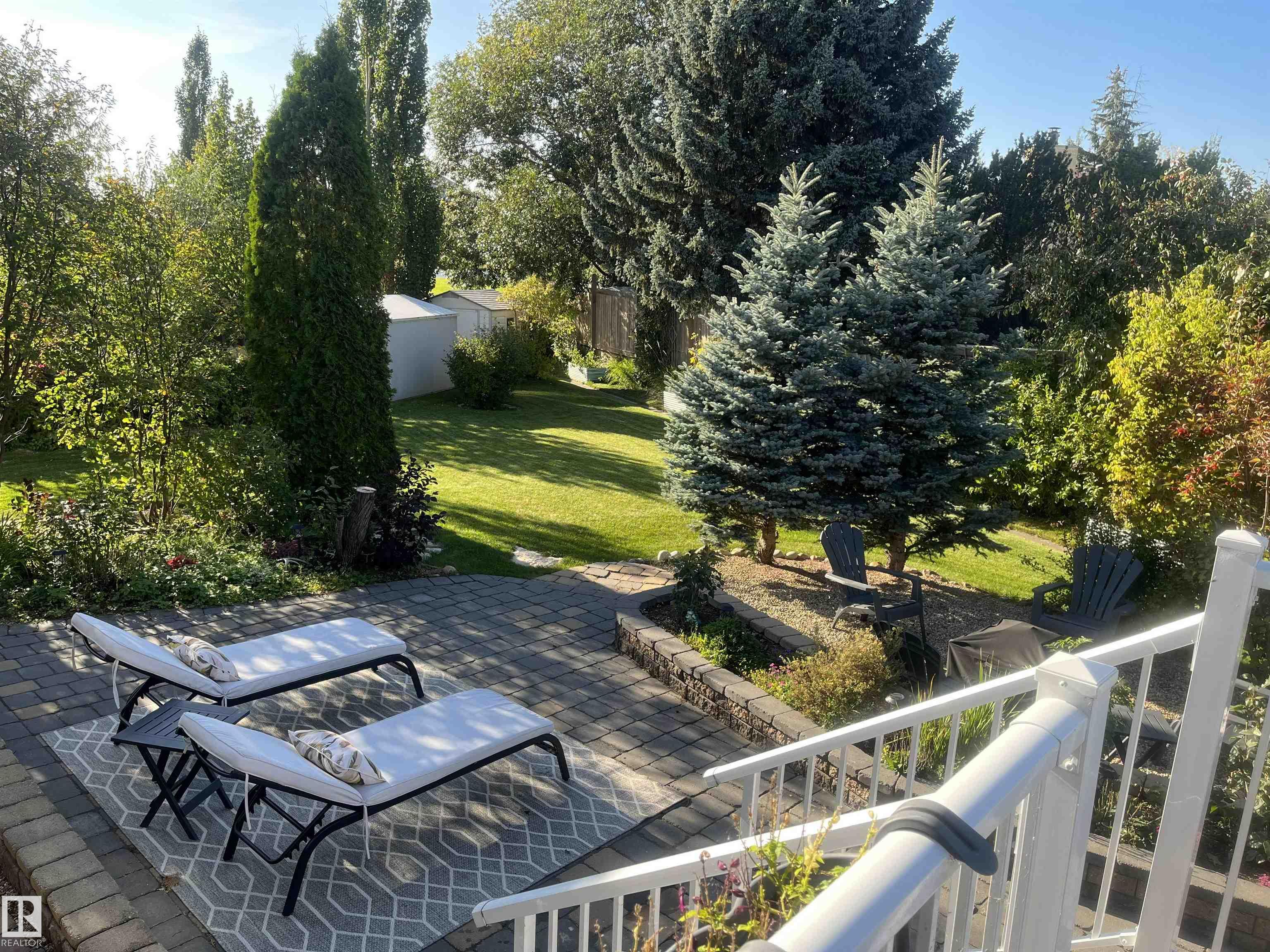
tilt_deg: -13.6
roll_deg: -2.8
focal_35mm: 26
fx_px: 954
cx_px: 635
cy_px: 476
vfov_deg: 53.1
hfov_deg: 67.3
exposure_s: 1/615
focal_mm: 5.1
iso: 50
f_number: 1.6
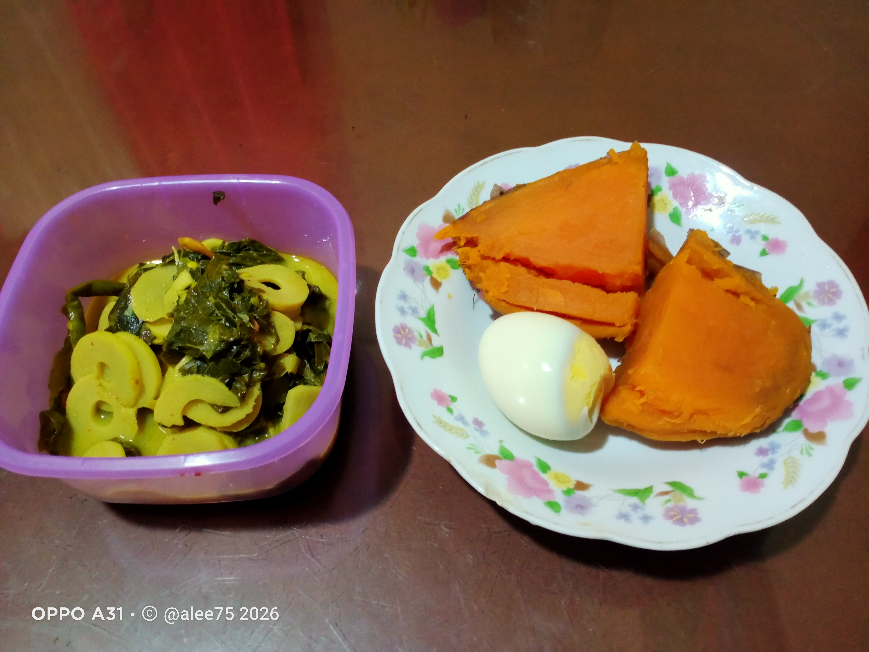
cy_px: 326
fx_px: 703
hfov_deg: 63.4
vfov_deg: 49.7
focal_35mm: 28
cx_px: 434
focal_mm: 4.05
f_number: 1.8
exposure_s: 1/25
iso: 1511
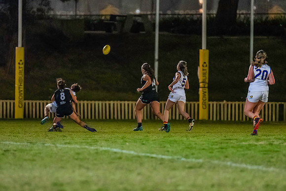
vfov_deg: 2.6
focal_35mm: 526
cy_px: 88
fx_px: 4182
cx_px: 132
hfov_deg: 3.9
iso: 10000
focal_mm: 300
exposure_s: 1/1000
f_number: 2.8
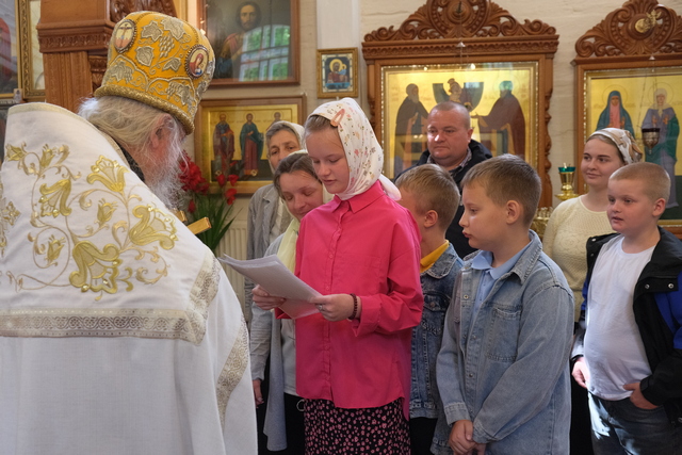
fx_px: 682
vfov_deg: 36.9
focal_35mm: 36
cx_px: 341
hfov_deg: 53.1
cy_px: 228
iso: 1600
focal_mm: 24.3
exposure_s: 1/200
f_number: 3.2
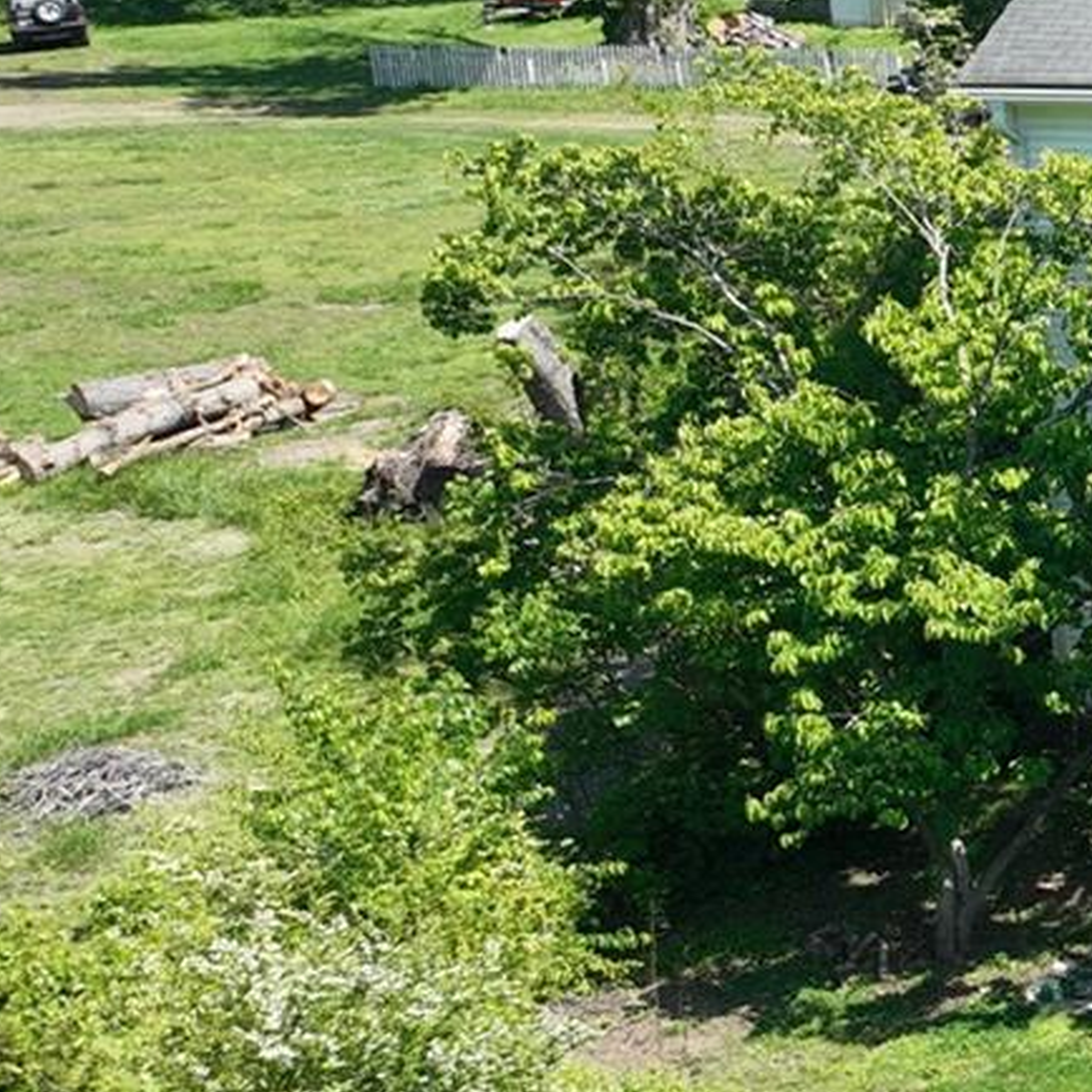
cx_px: 2335
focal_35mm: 100
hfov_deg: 14.0
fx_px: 3569
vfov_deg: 17.4
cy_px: 425
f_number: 2.8
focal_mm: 12.29
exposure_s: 1/1600
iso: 140
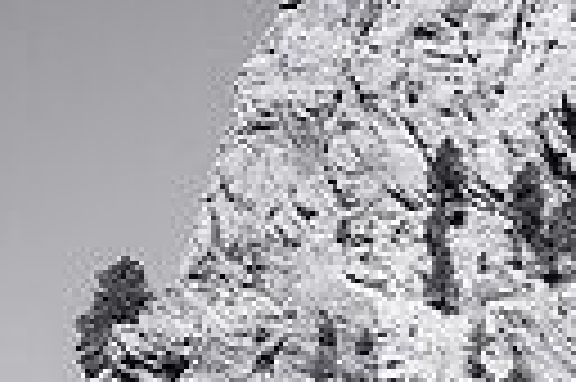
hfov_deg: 9.7
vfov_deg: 7.0
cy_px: 146
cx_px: 1224
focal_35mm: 195
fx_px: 3116
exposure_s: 1/400
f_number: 8
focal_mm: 43
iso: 200
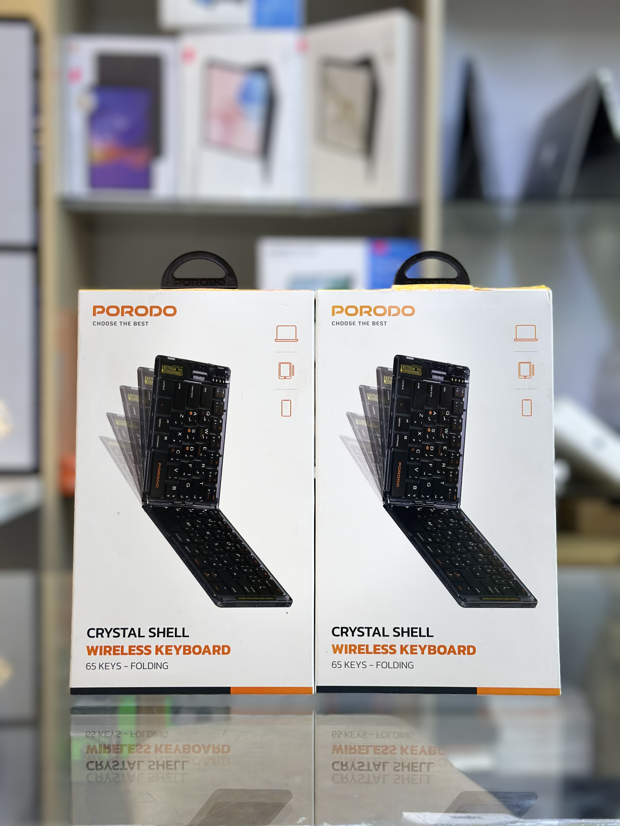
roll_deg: +0.1
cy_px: 413
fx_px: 1146
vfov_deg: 39.7
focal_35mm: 48
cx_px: 310
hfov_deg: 30.3
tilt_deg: -1.6
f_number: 1.78
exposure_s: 1/279
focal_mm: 6.86
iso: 80
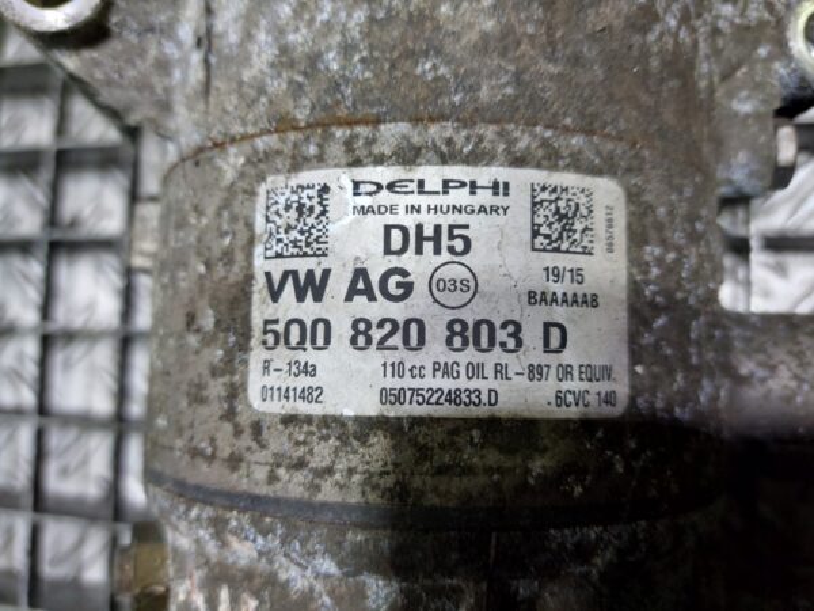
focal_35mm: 25
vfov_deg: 54.9
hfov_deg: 69.4
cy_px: 306
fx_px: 588
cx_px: 407
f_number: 1.8
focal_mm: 5.23
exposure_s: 1/50
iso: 100
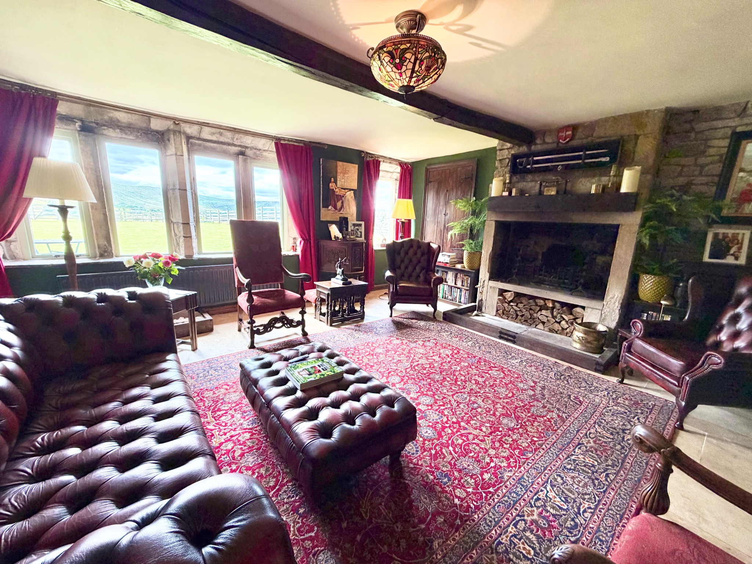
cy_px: 282
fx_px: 304
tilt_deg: -12.4
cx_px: 376
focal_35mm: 14
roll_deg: -1.6
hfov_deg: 102.1
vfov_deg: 85.7
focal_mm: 2.22
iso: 200
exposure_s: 1/50
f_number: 2.2
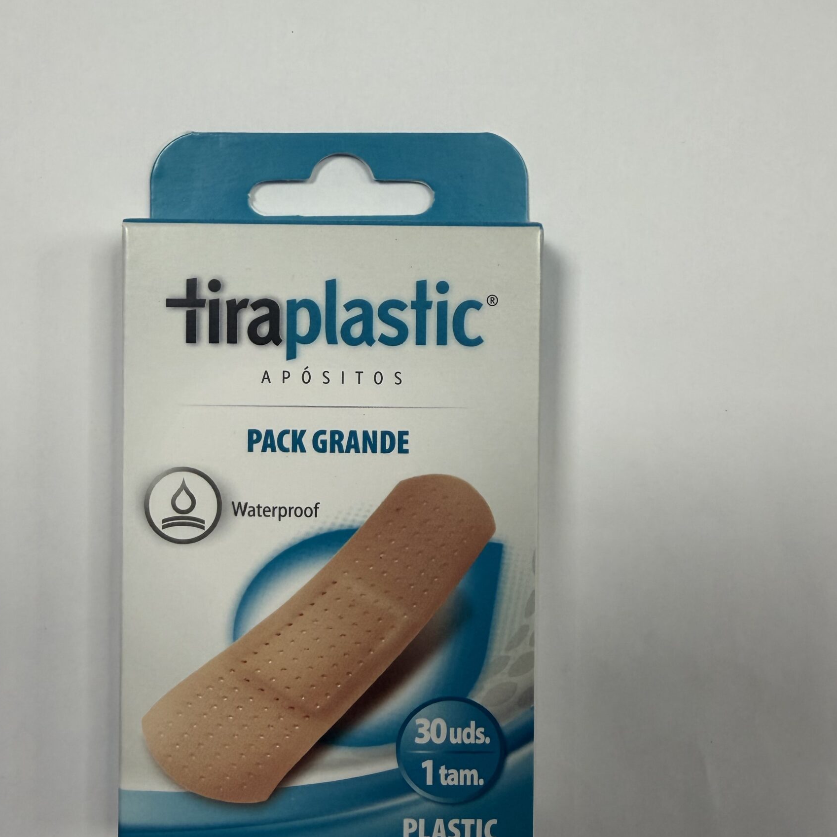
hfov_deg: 51.0
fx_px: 875
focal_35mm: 32
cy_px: 409
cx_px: 380
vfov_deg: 51.1
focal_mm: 2.22
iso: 125
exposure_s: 1/100
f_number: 2.2
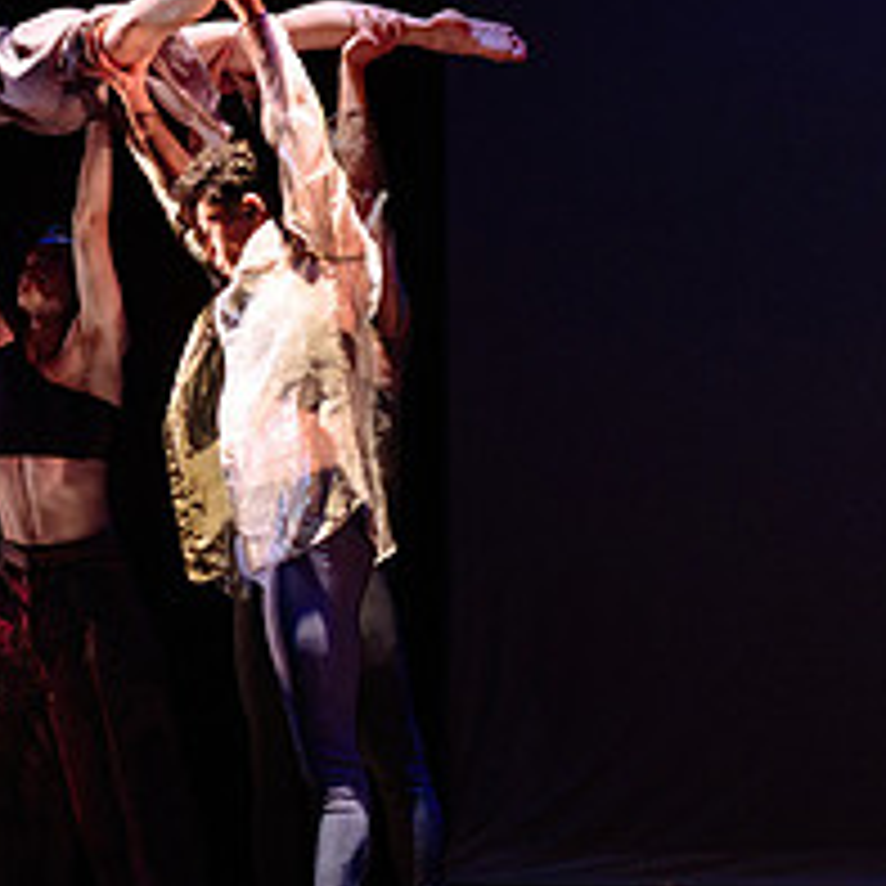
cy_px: 450
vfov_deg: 18.9
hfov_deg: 18.8
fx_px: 2664
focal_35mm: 92
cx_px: 652
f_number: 1.4
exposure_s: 1/400
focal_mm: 24
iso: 1000
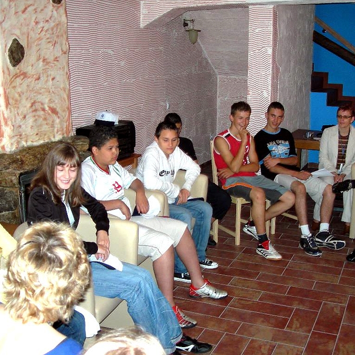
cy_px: 177
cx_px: 186
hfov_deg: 37.5
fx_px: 522
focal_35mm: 45
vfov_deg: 37.6
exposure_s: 1/60.1
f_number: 2.8
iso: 94
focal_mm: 7.8
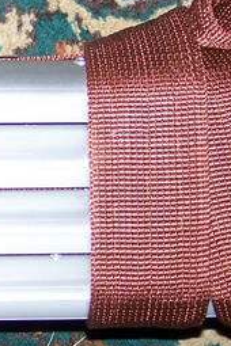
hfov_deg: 10.8
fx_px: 1193
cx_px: -60
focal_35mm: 124
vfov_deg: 16.5
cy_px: 160
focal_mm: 6.3
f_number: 2.8
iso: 80
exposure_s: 1/60
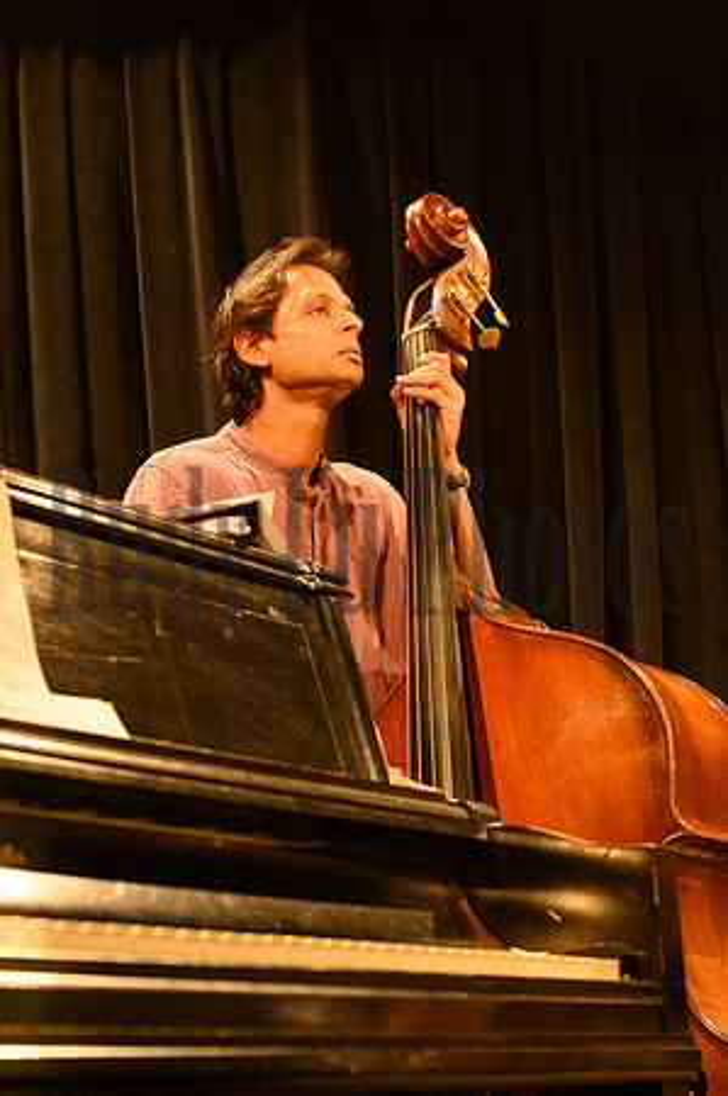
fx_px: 2128
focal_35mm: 70
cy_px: 548
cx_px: 364
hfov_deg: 19.4
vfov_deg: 28.9
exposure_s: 1/250
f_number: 5.6
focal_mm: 70
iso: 12800
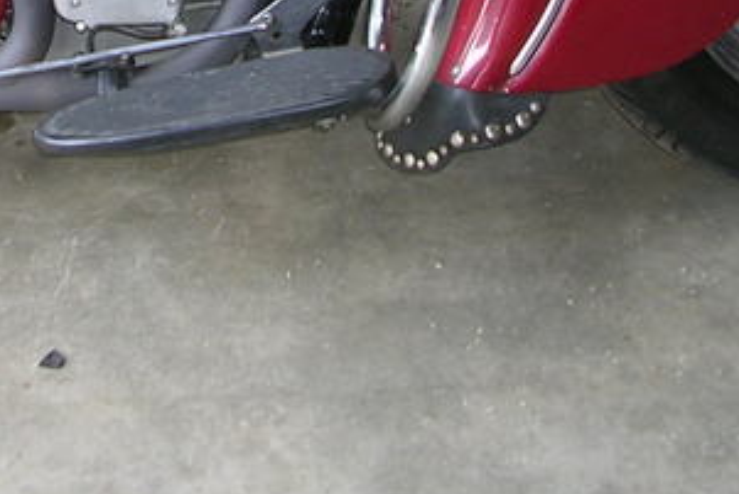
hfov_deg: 19.1
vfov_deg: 12.5
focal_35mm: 105
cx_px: 74
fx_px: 2156
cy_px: -194
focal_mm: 5.8
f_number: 2.8
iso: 50
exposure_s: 1/30
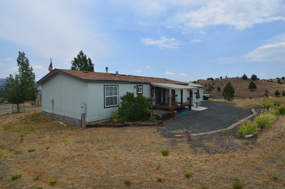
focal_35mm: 18
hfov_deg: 90.1
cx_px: 142
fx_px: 142
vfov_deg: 67.1
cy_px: 94
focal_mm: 12
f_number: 10
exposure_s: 1/320
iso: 200
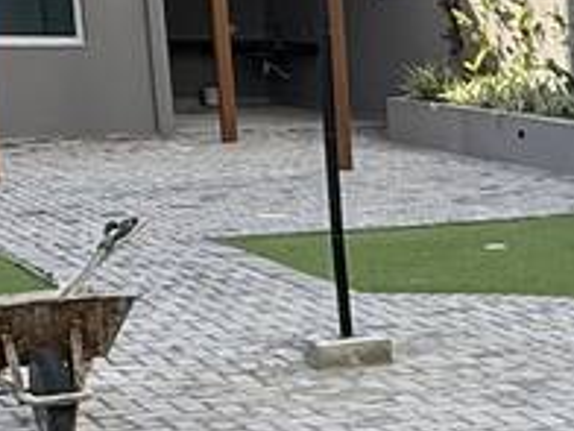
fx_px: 1708
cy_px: 328
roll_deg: -0.1
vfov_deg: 14.3
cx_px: 1183
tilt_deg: -10.3
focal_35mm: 103
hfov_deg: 15.1
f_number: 2.2
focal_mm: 2.22
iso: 64
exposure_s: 1/451
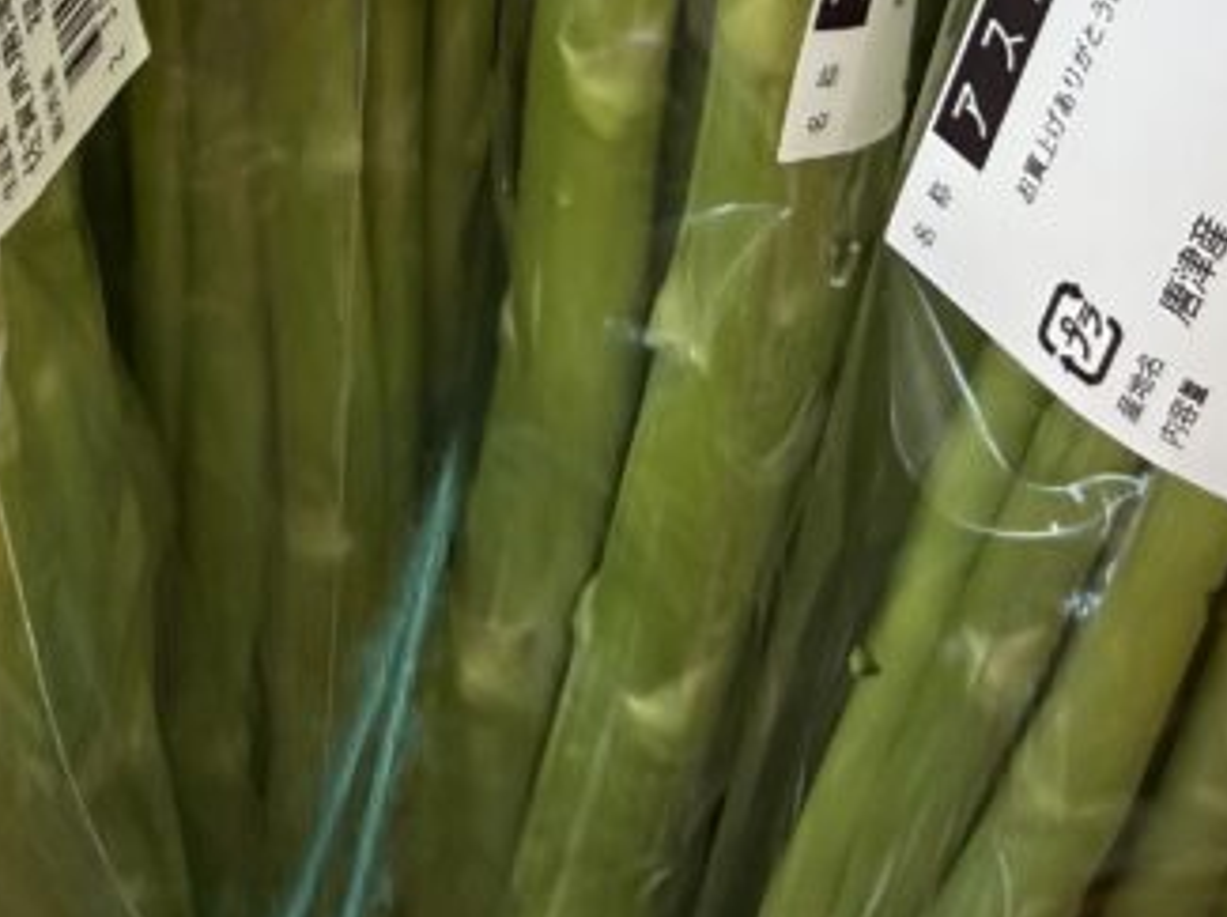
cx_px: 725
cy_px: -404
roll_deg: -3.1
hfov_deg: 27.4
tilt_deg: -41.5
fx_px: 2514
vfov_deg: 18.6
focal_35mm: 71
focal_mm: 2.22
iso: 200
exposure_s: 1/60
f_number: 2.2
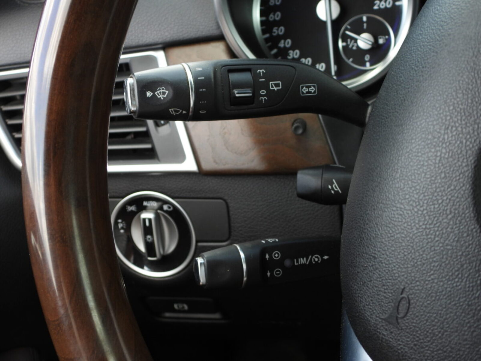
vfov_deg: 30.9
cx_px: 240
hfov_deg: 40.4
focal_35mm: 47
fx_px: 653
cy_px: 180
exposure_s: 1/100
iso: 100
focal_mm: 8.5
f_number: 3.2
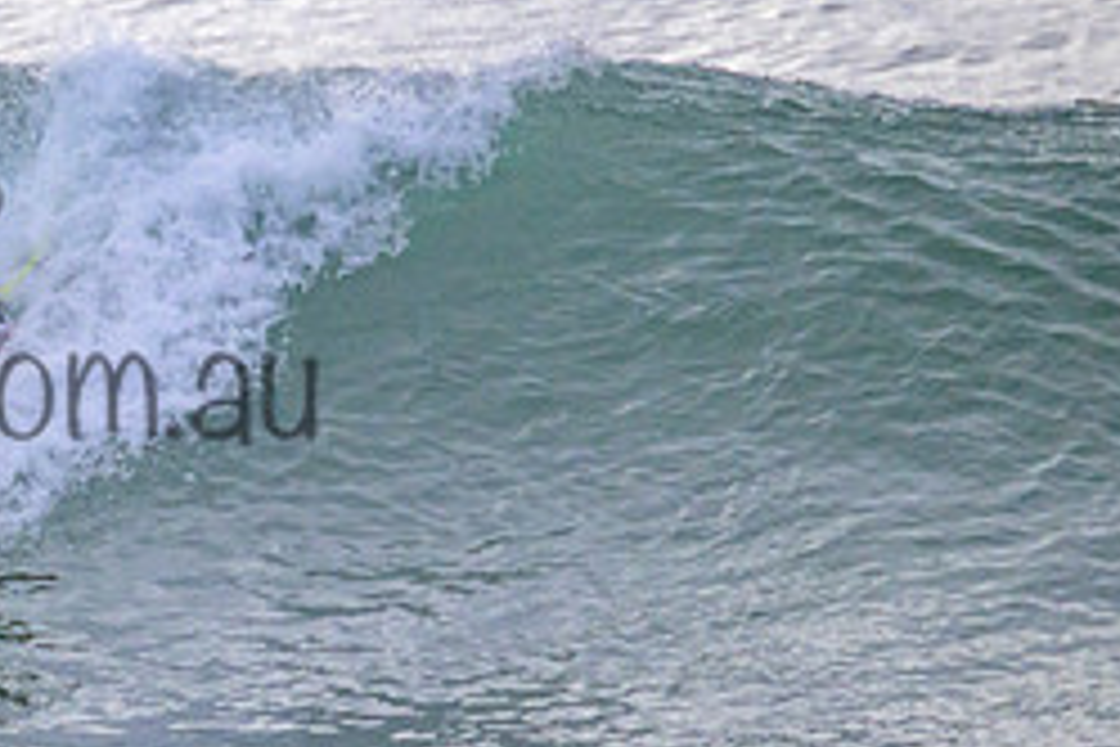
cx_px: -157
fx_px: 57955
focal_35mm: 1863
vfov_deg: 0.7
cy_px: 335
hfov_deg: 1.1
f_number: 11
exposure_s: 1/2000
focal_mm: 800
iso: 2200
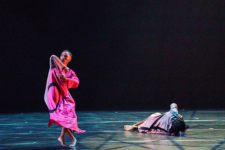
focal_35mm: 359
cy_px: 57
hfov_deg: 5.7
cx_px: 109
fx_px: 2245
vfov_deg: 3.8
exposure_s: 1/250
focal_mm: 271
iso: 6400
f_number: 5.6
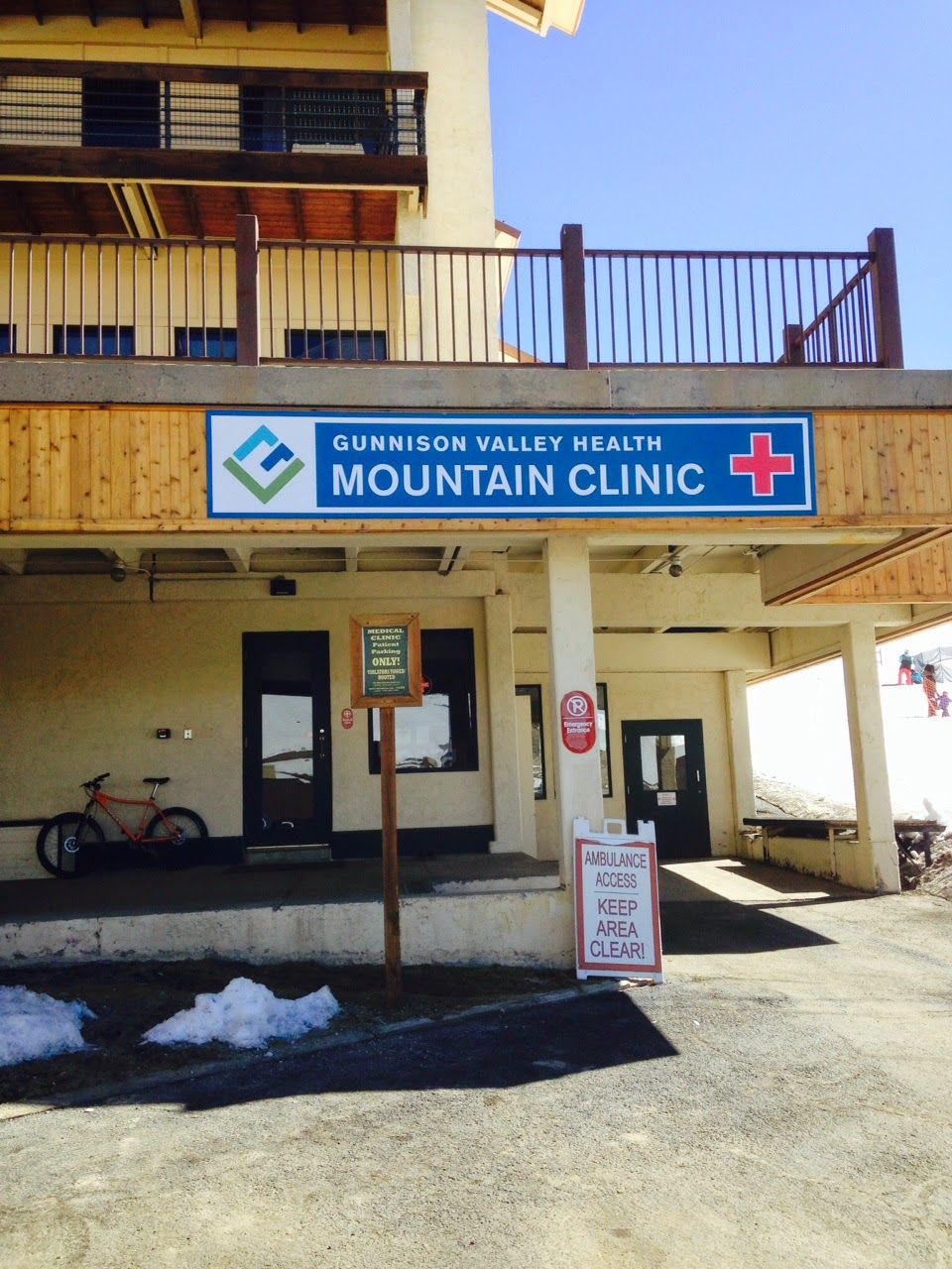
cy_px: 634
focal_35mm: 33
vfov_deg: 55.4
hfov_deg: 42.9
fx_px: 1210
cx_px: 476
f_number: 2.4
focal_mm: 4.12
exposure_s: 1/786
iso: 50
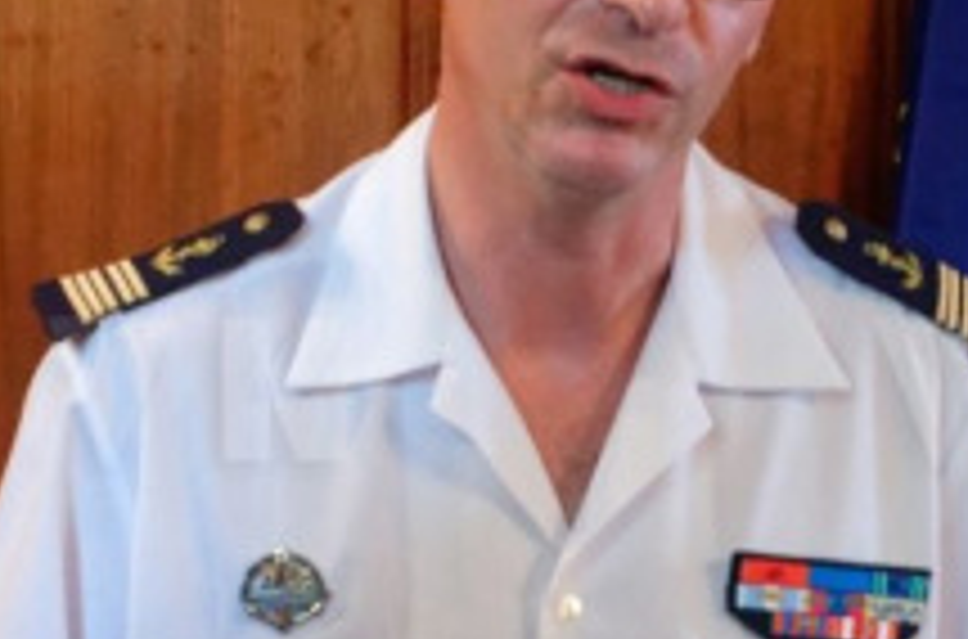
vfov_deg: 10.1
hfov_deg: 15.3
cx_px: 599
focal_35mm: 134
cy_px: 526
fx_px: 3593
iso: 800
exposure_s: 1/60
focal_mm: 24
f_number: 5.6
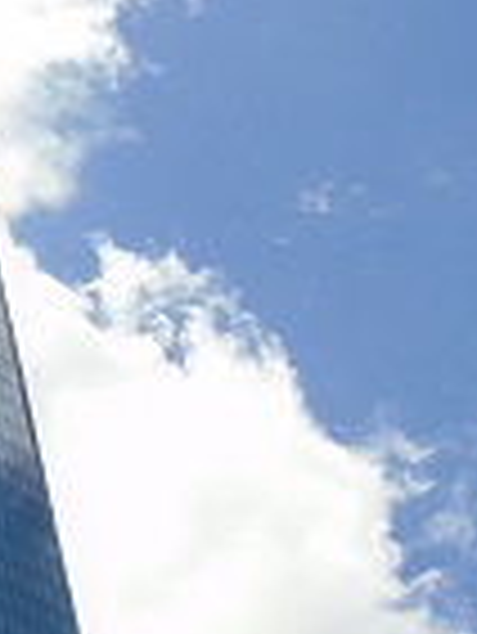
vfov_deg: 13.2
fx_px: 2678
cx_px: -414
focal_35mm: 146
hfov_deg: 9.6
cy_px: 764
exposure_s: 1/200
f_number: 8.8
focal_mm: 5.5
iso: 100
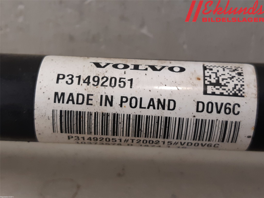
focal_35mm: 26
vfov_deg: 53.1
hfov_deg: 67.3
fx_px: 198
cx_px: 132
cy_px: 99
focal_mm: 3.93
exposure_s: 1/50
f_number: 1.7
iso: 160
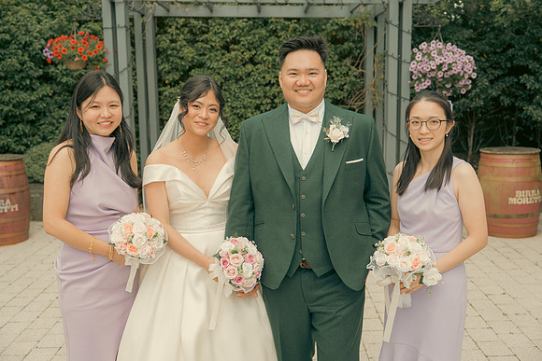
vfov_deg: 32.6
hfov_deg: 47.4
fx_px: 617
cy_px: 180
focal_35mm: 41
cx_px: 271
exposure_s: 1/250
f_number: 3.5
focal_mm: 41
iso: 125
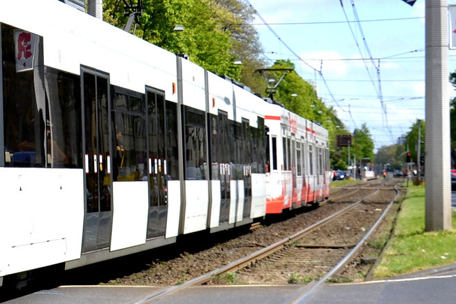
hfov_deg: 19.7
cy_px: 71
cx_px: -96
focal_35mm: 97
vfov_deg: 14.0
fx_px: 1228
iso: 400
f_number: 5.6
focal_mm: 22
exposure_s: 1/1600
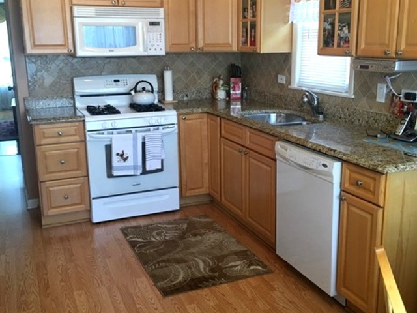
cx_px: 208
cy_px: 156
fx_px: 349
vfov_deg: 48.2
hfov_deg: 61.7
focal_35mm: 29
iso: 40
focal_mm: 4.15
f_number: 2.2
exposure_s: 1/30
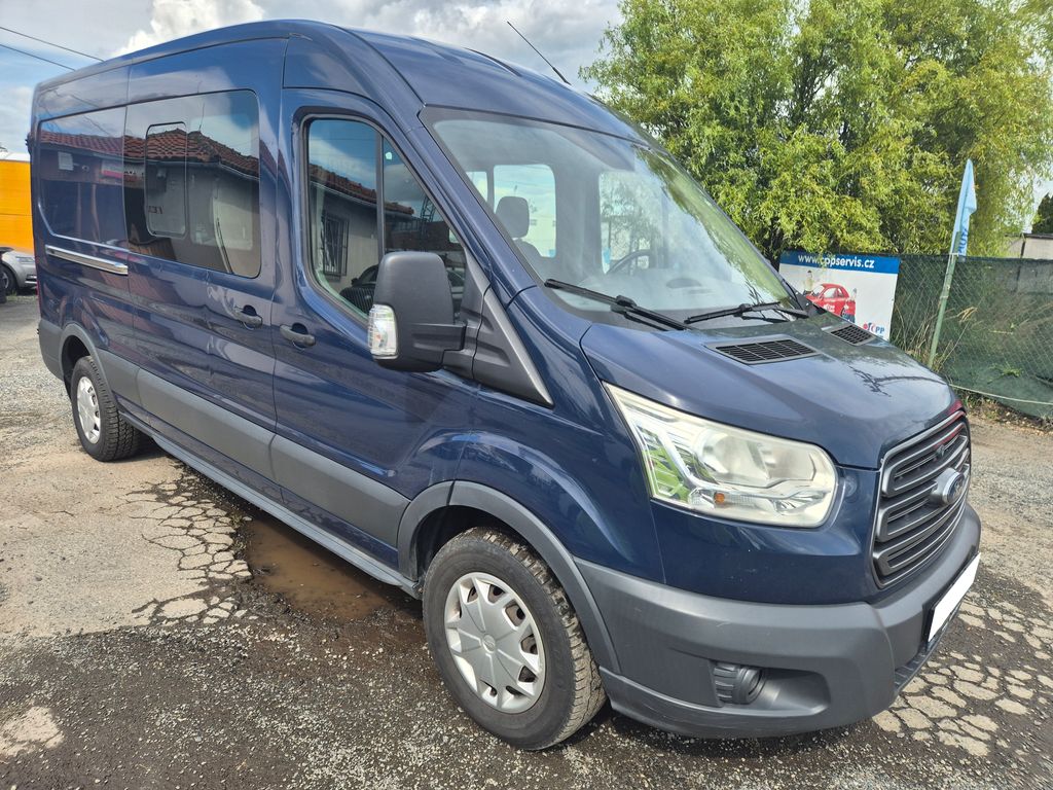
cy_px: 395
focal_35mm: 23
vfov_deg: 58.9
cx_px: 526
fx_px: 700
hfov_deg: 73.9
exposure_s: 1/1020
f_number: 1.8
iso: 25
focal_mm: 5.4
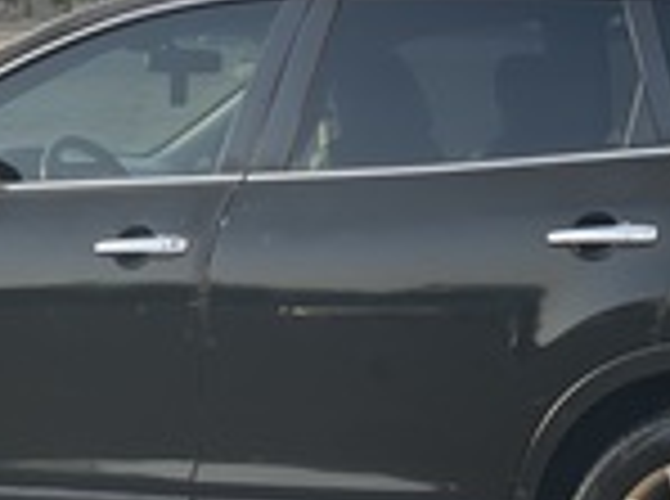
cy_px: 232
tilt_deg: -2.8
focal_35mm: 160
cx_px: 434
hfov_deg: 12.4
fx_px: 3089
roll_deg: -1.1
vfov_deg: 9.2
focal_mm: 6
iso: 32
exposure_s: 1/457
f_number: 2
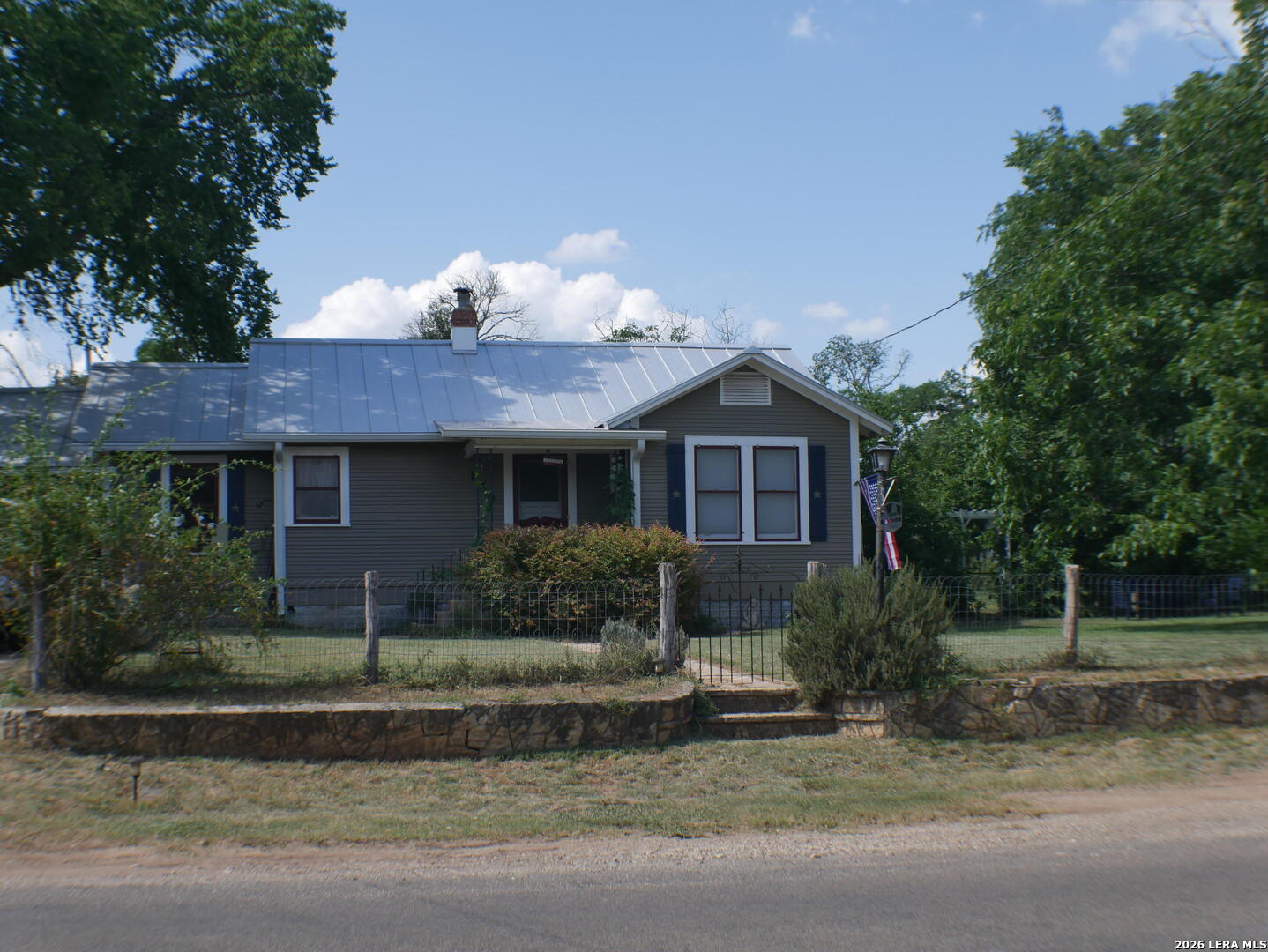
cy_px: 476
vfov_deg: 23.7
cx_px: 634
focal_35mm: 62
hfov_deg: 31.2
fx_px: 2272
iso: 200
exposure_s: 1/320
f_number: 8
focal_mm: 31
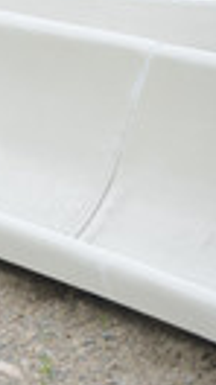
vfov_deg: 3.5
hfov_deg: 2.0
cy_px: 121
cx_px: -342
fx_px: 6309
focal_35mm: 618
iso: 560
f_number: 6.3
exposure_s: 1/640
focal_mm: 195
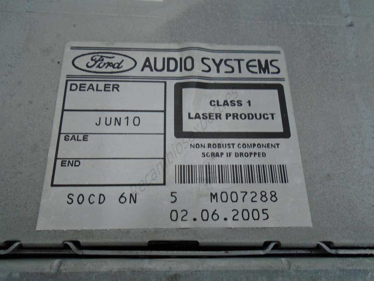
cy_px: 140
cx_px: 187
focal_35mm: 26
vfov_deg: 53.0
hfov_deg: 67.3
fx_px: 281
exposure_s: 1/30
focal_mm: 4.6
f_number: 3.2
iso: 100
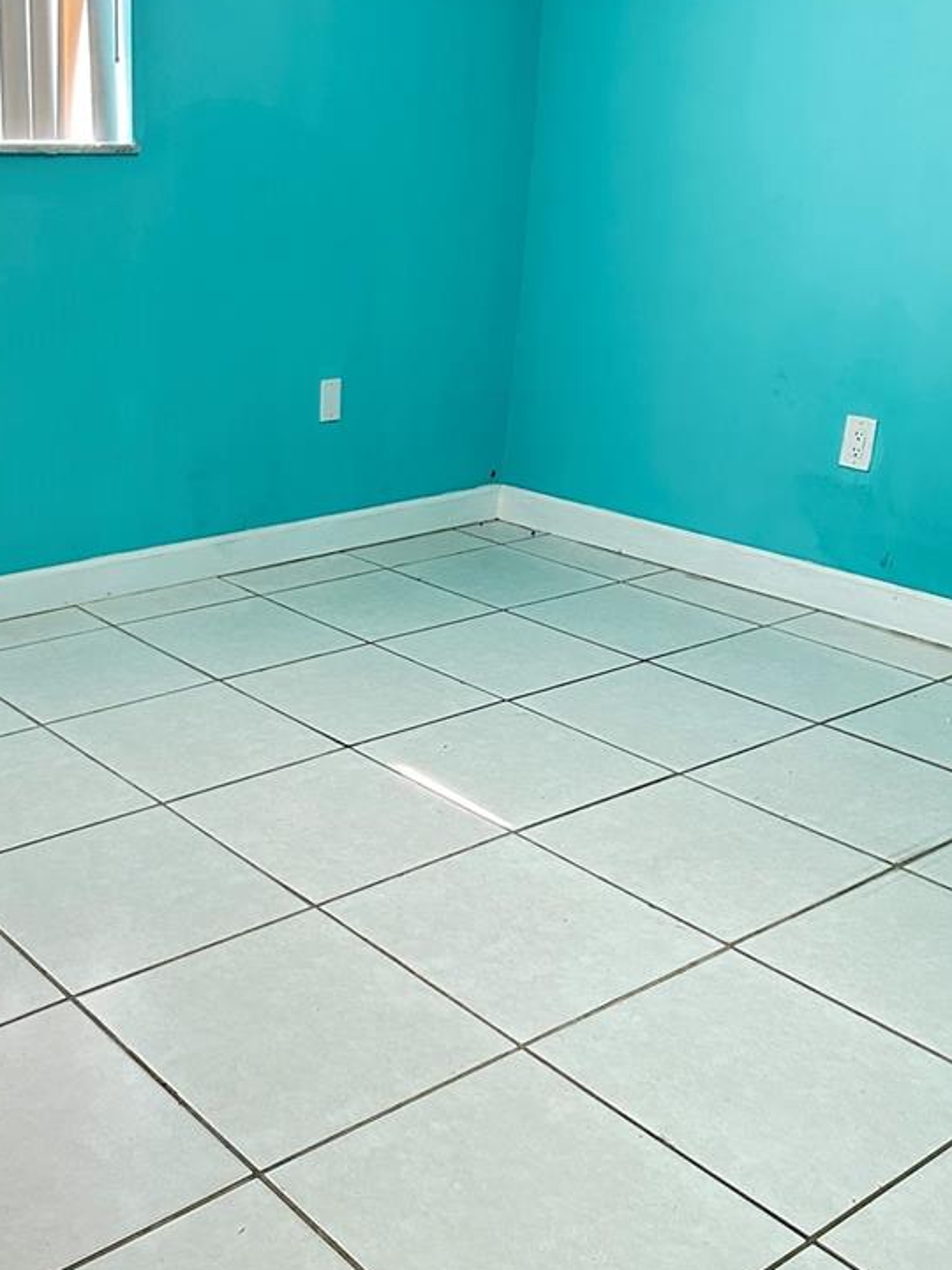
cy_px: 644
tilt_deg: -19.9
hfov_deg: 35.2
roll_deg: -1.7
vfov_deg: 46.8
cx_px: 238
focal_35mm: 40
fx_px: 1467
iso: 500
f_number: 1.78
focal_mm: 6.86
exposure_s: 1/60
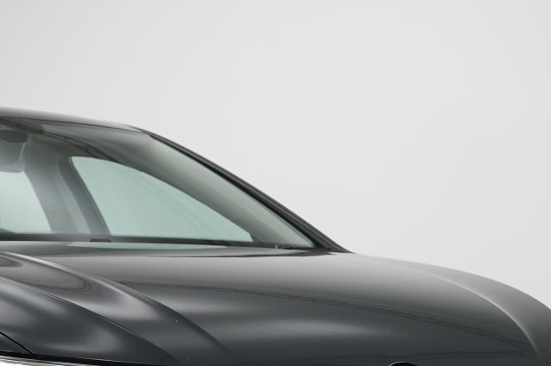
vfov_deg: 9.8
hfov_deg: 14.7
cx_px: 27
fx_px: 2114
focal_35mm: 138
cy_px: 391
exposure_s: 1/160
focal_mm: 55.1
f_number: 4
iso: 1600
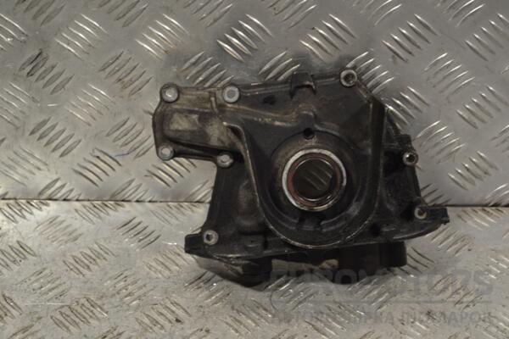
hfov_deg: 24.6
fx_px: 1166
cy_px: 170
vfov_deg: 16.6
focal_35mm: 82
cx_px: 254
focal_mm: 55
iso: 220
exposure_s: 1/30
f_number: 5.6
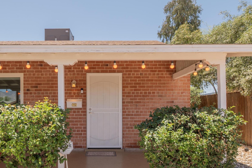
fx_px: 189
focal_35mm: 27
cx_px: 101
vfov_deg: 47.3
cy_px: 110
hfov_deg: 66.8
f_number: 14
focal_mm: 10
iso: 200
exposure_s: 1/80
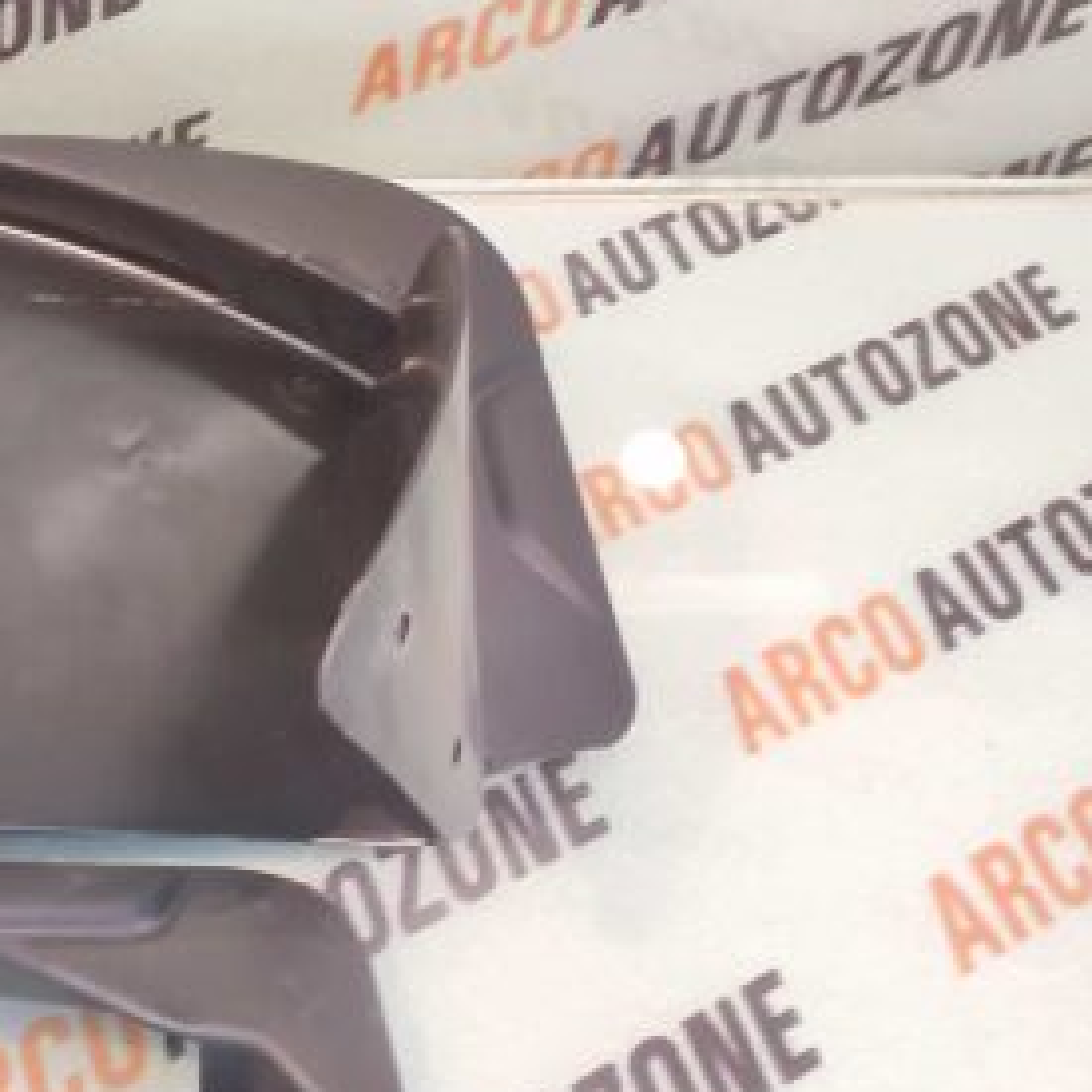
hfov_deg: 31.8
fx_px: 1499
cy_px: 506
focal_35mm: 42
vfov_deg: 40.0
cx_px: -286
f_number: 1.79
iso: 316
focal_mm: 4.74
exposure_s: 1/33
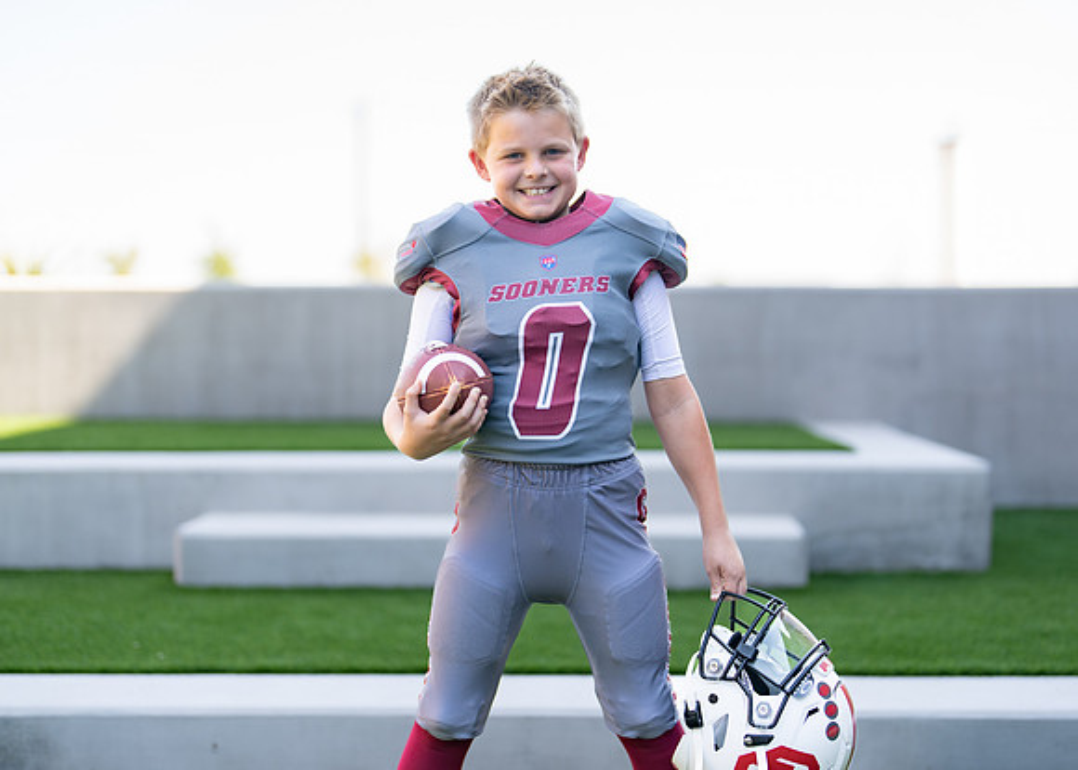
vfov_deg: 24.4
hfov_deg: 33.7
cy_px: 355
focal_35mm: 58
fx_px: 1780
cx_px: 566
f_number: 1.2
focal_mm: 50
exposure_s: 1/1250
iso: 100
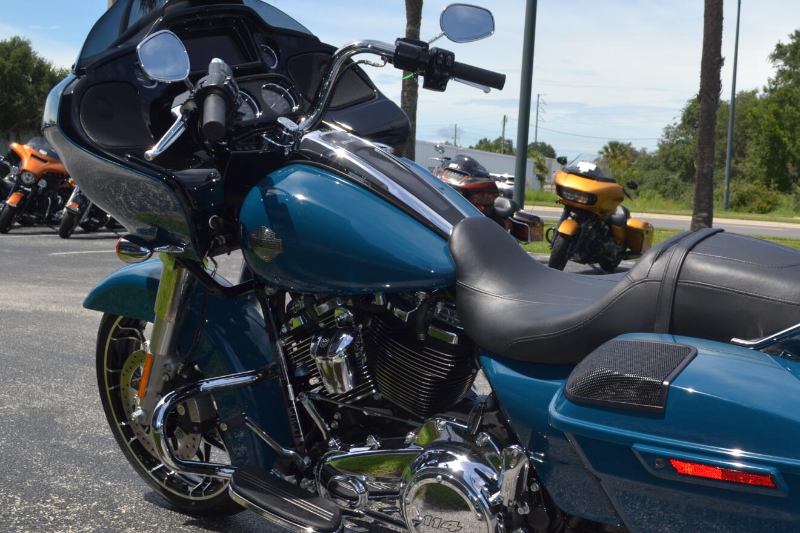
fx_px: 1111
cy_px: 331
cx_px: 562
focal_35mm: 50
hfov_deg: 38.9
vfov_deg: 26.9
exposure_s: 1/200
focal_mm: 22
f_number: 8
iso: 100
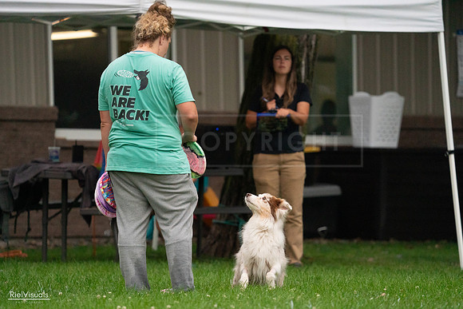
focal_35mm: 385
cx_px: 232
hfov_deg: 5.4
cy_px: 154
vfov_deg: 3.6
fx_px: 4952
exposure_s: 1/1600
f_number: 6.3
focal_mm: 385
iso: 6400
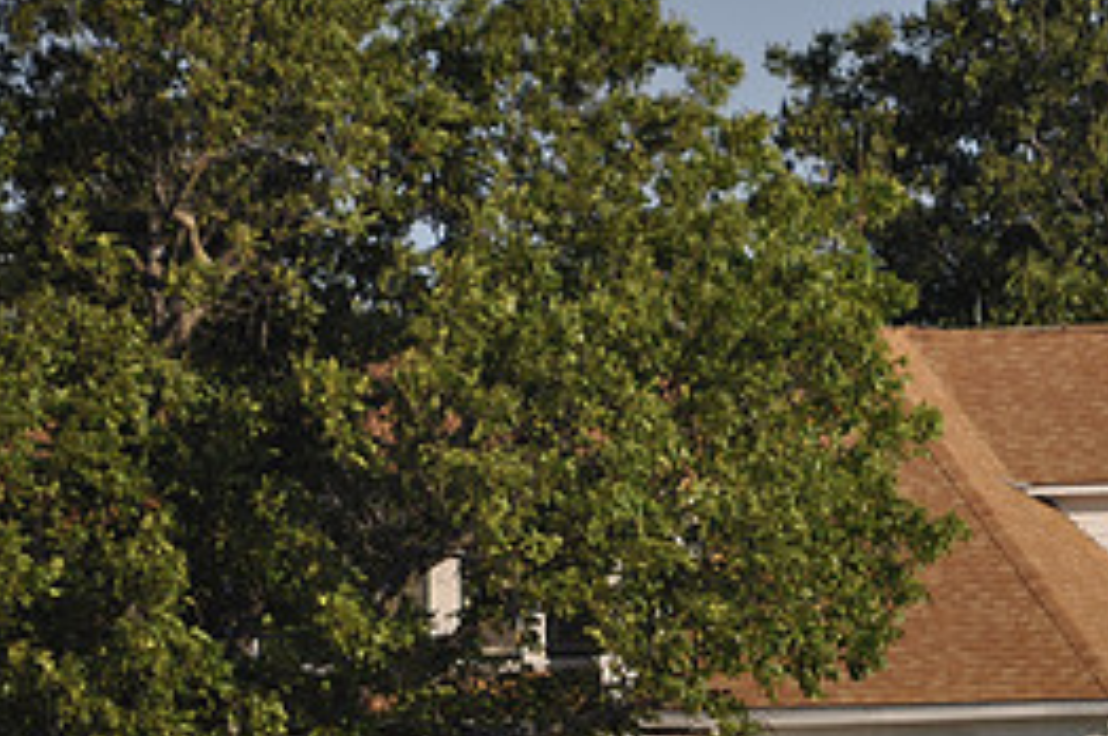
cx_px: 913
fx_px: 25483
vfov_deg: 1.7
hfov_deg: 2.5
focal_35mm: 829
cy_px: 713
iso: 200
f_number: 6.3
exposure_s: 1/500
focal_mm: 250
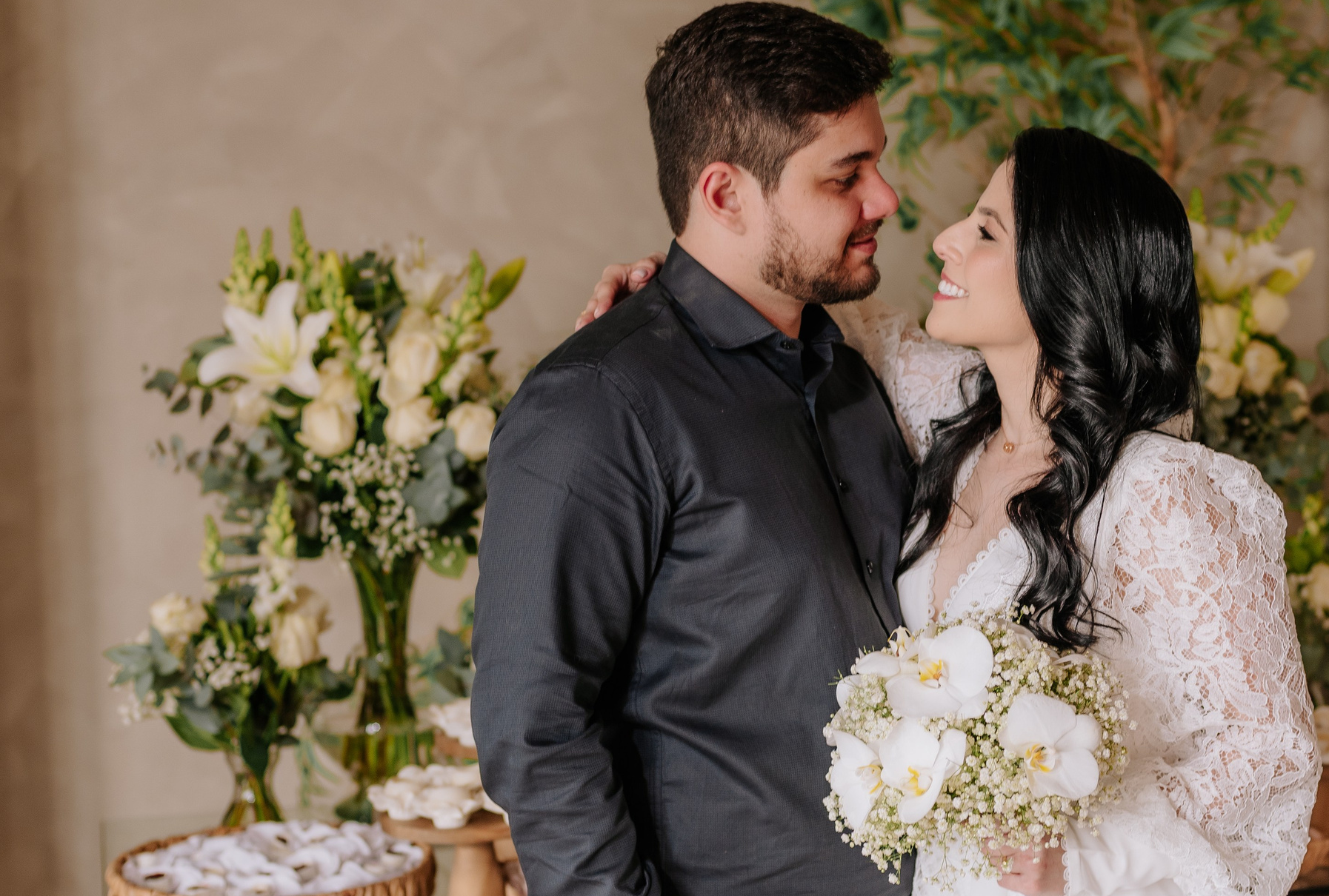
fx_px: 2667
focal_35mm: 72
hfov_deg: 27.8
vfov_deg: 19.1
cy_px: 476
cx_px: 861
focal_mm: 50
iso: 250
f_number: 3.5
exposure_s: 1/160
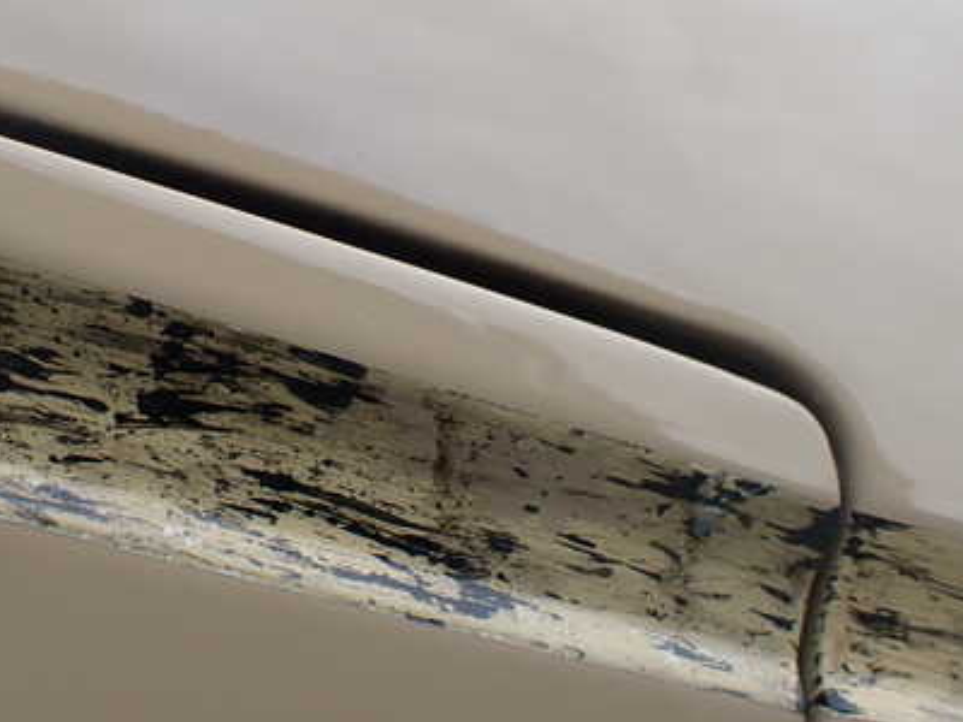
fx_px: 1252
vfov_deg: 32.1
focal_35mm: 45
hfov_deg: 41.0
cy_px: 289
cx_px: 250
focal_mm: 5.4
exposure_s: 1/400
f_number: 3.2
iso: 100
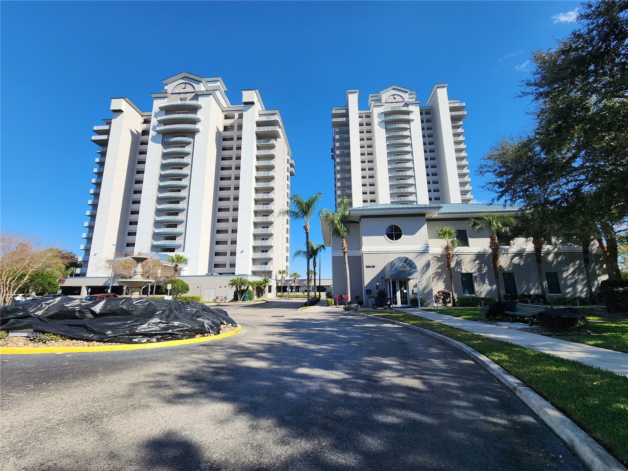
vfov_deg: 89.9
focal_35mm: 13
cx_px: 314
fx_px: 236
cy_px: 236
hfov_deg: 106.2
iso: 50
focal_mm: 2.2
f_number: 2.2
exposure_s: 1/1663
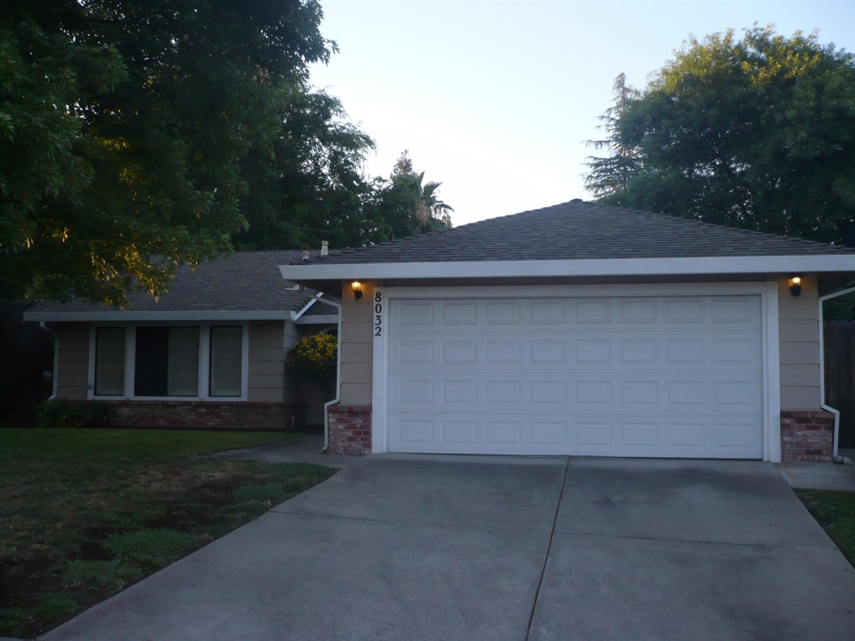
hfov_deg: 52.6
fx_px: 864
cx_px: 428
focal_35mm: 35
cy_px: 320
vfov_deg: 40.7
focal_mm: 5.8
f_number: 2.8
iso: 100
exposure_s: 1/200
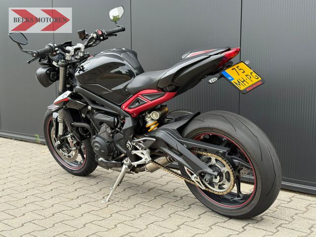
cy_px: 118
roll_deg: +0.4
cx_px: 158
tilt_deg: -6.6
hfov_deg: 39.7
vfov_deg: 30.3
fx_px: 438
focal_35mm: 48
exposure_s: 1/319
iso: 80
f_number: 1.78
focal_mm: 6.76
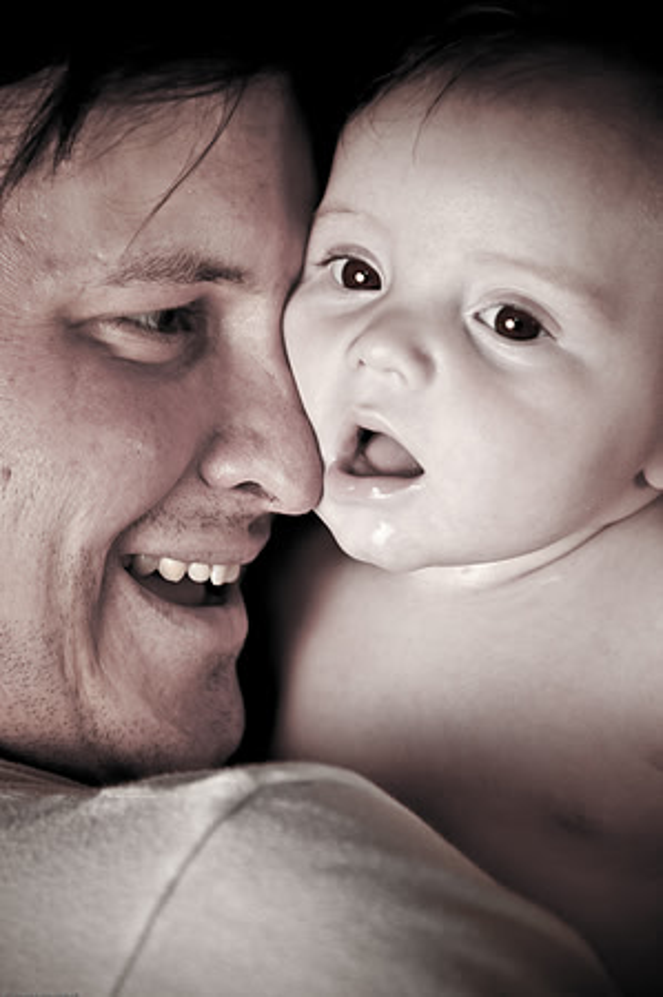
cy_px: 498
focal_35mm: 105
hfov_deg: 13.0
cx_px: 332
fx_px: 2907
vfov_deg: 19.5
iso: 200
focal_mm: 70
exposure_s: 1/100
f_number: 2.8
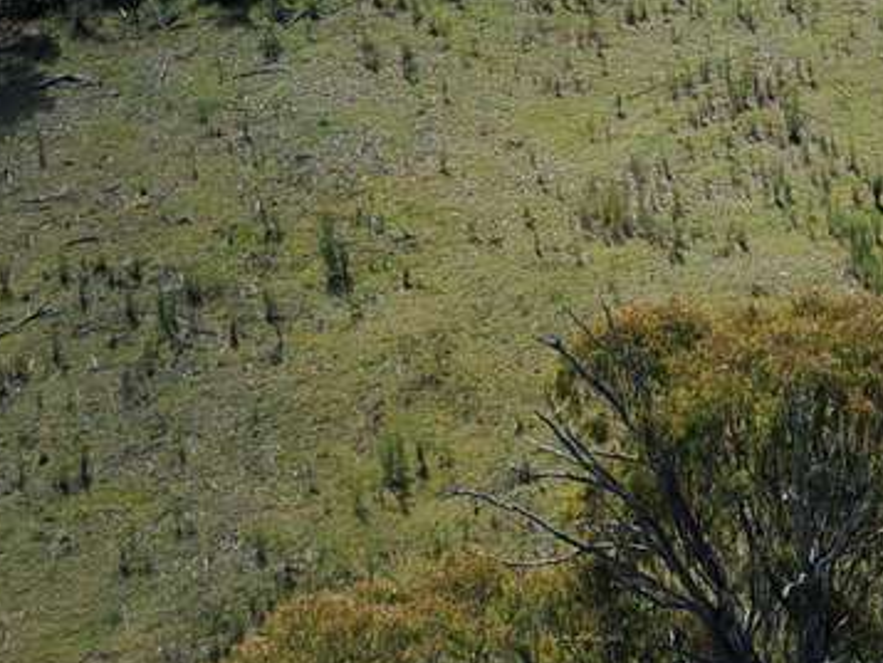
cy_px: -220
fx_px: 3292
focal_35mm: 129
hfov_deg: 15.0
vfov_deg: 11.2
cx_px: 910
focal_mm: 8.67
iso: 400
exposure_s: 1/6000
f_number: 1.8
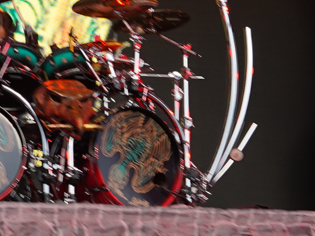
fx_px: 1656
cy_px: 38
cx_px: 174
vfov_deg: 8.1
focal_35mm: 182
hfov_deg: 10.9
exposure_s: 1/50
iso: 100
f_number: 5
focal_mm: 30
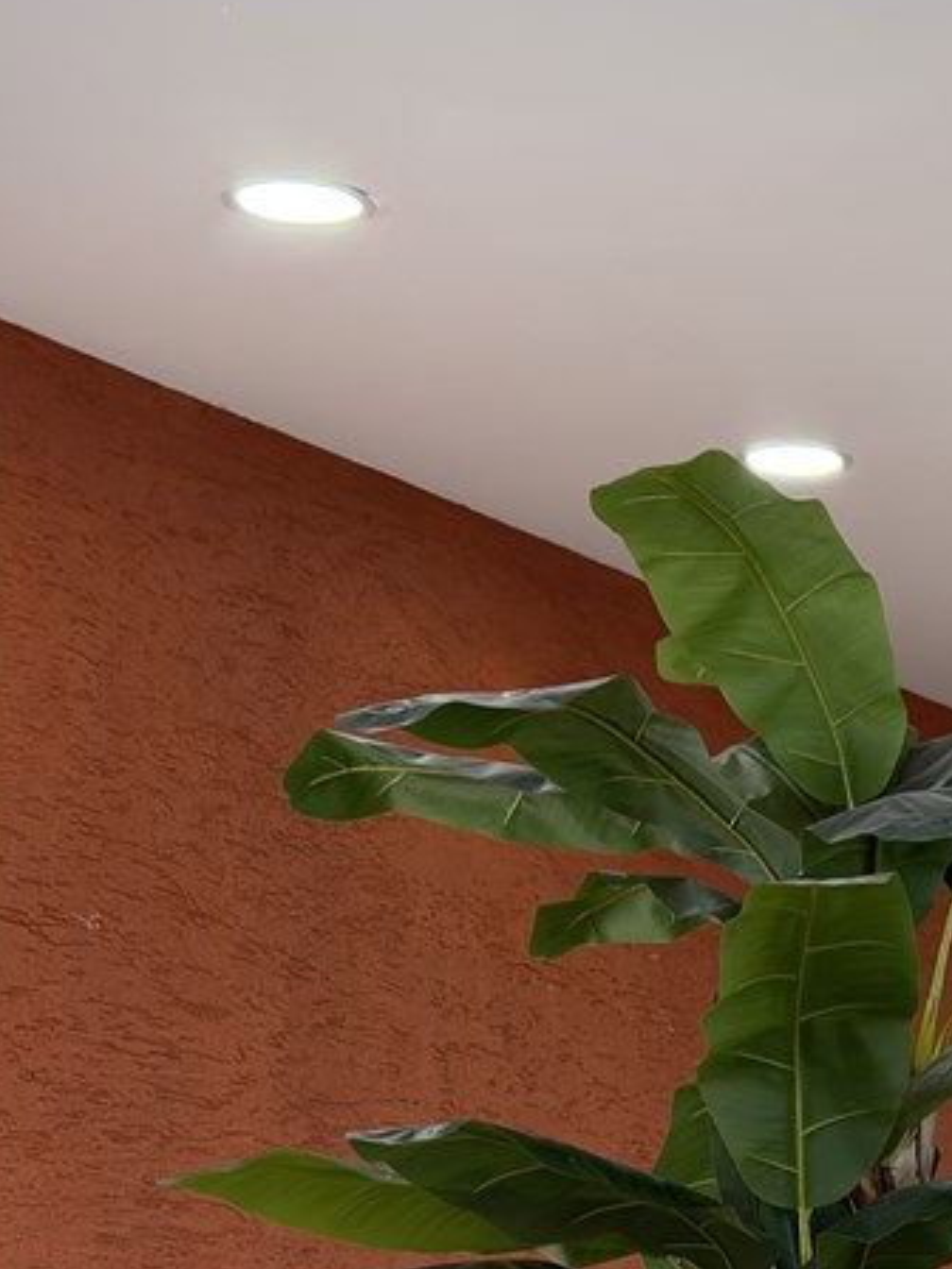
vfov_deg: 18.8
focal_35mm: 100
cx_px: 1332
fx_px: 3667
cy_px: 1408
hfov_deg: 14.0
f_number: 1.78
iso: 125
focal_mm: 6.76
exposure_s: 1/116
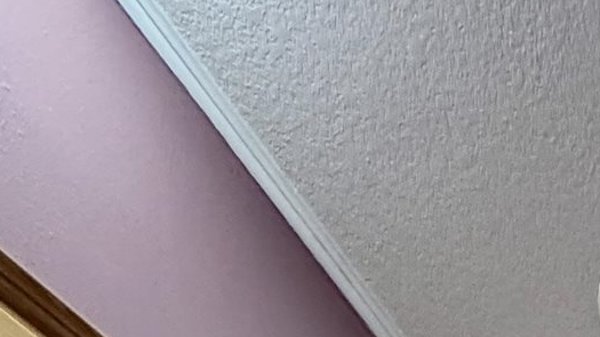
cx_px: 634
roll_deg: +1.1
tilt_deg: -0.8
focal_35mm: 67
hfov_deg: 28.9
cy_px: 1274
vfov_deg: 8.8
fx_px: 1066
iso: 250
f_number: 2.2
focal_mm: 2.22
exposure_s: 1/60
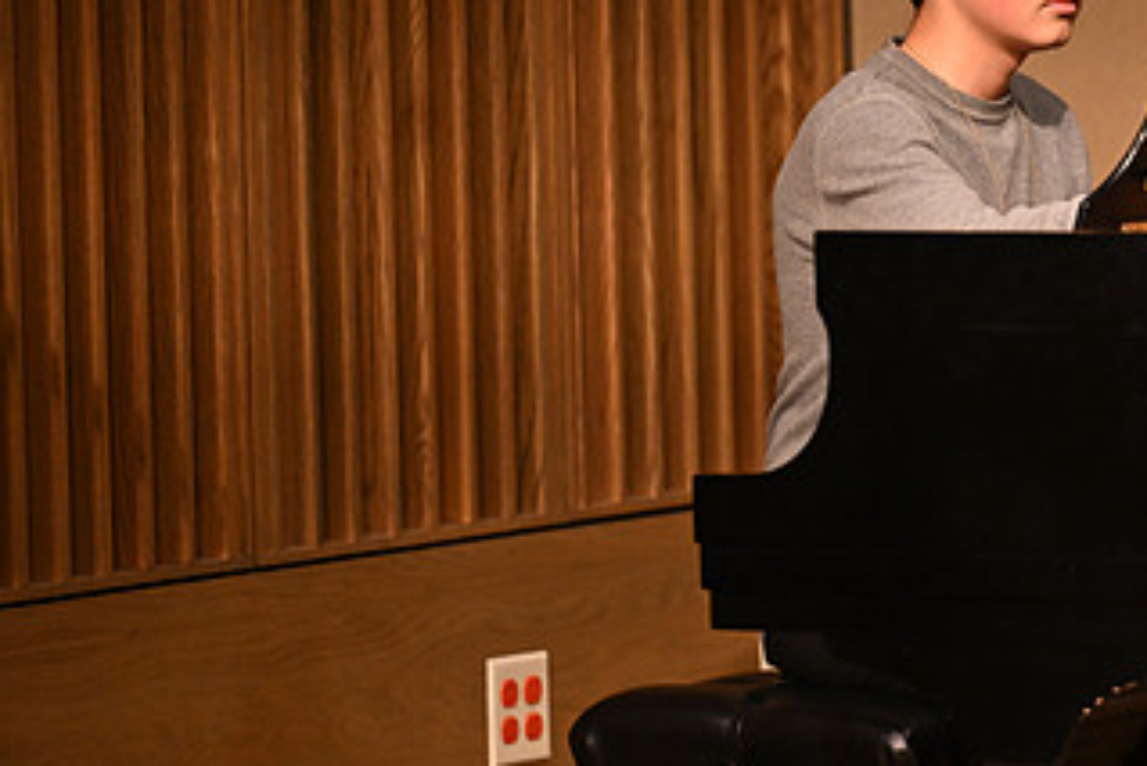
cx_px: 1025
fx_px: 11602
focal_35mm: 364
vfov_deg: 3.8
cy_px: 232
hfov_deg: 5.7
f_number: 2.8
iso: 4000
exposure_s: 1/400
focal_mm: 200
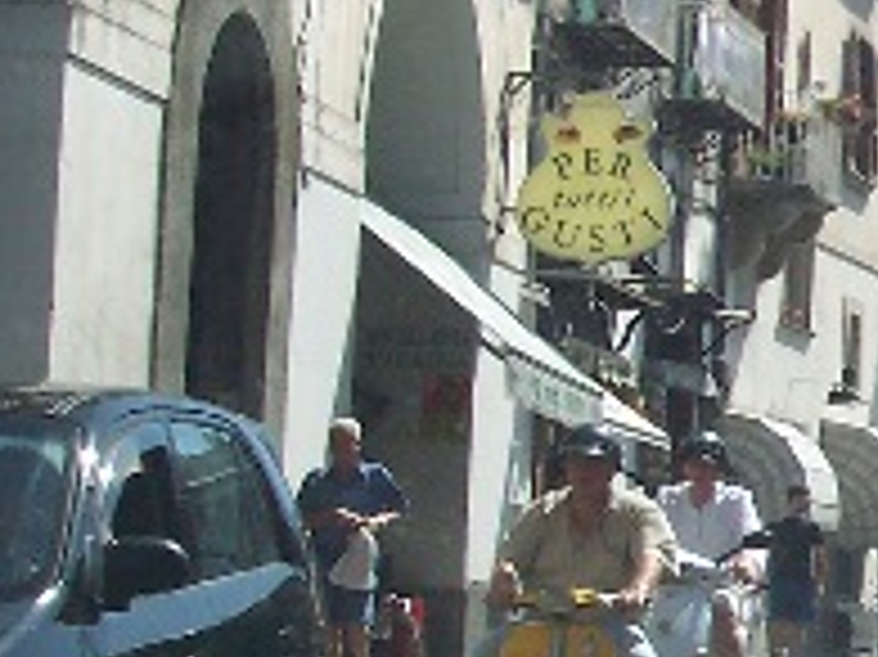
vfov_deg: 9.5
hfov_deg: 11.8
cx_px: 1549
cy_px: 176
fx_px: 3954
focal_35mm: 156
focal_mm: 8
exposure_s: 1/500
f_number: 4.8
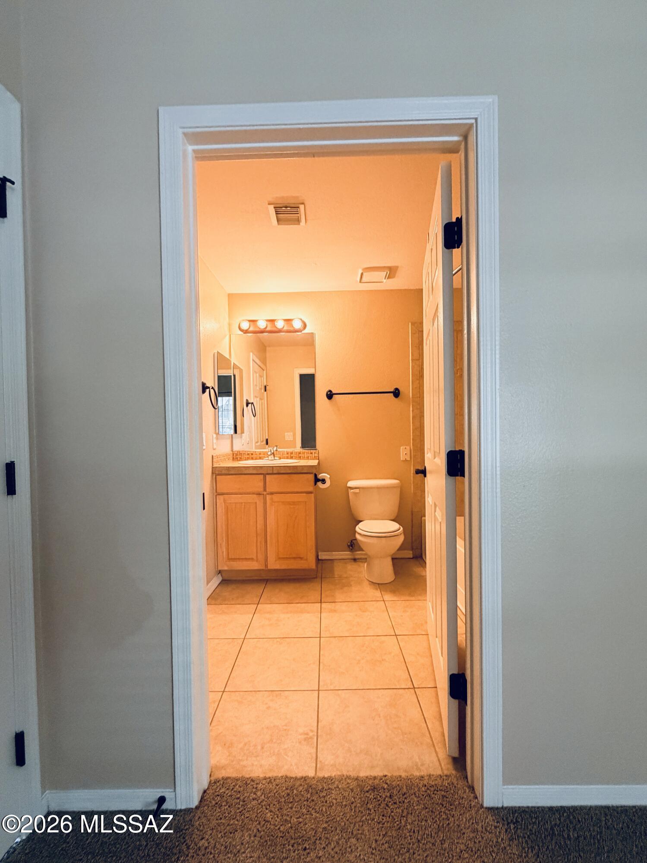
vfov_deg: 102.1
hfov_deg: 85.7
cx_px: 324
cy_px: 432
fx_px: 349
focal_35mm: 14
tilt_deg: +1.5
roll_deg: -1.2
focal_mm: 2.22
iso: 500
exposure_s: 1/60
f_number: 2.2
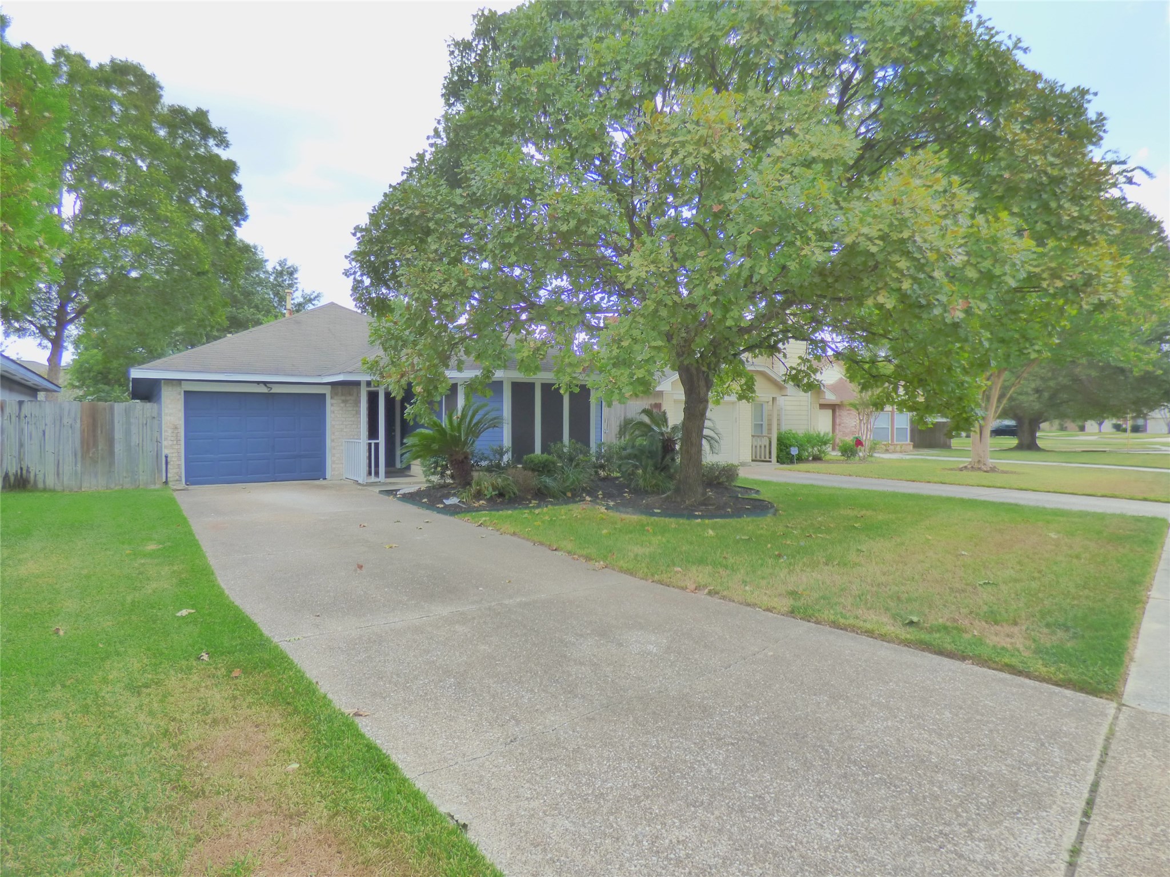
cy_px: 438
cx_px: 585
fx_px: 676
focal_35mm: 20
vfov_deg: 66.0
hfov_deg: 81.7
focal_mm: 3.58
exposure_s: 1/640
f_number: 2.8
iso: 200
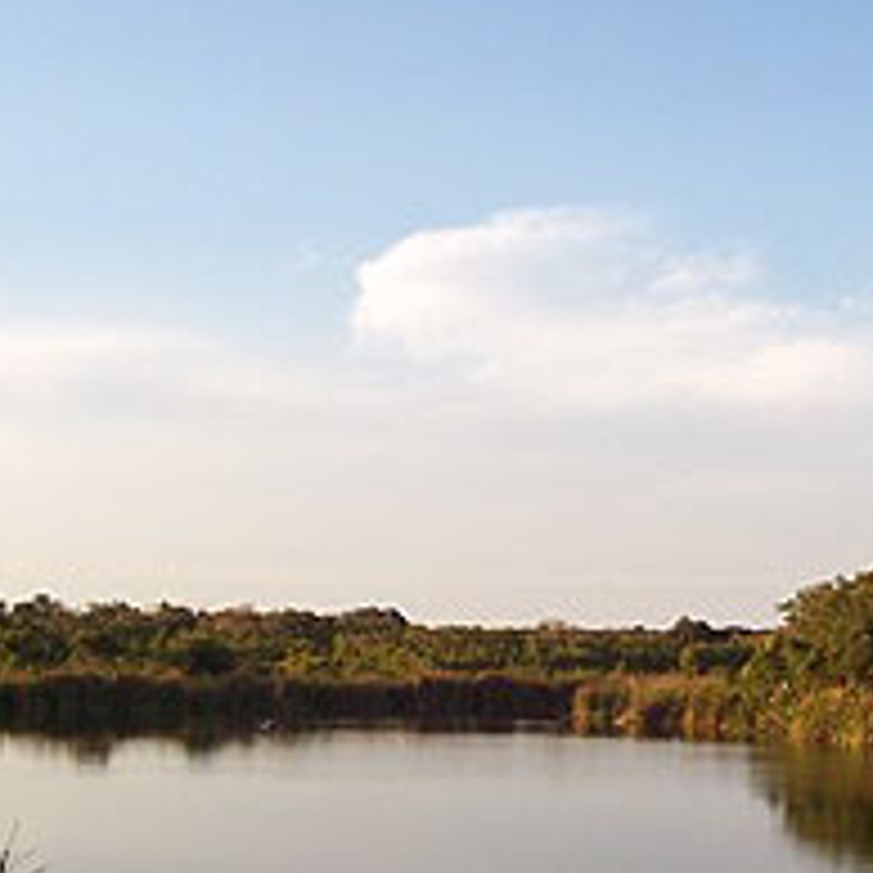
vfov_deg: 22.6
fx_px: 2168
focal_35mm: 76
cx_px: 554
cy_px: 603
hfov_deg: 22.7
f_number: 5.6
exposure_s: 1/180
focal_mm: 5.6
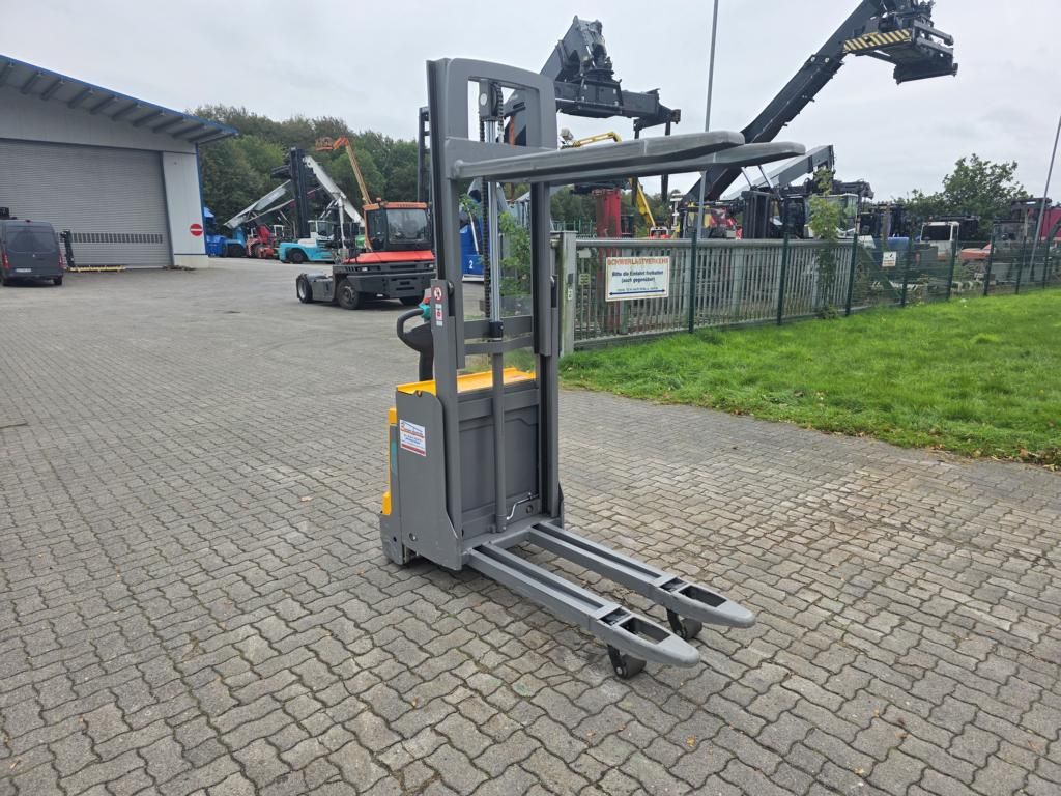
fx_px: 705
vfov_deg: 58.9
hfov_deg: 73.9
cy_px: 398
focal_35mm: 23
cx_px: 530
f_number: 1.7
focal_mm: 6.3
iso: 40
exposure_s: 1/359
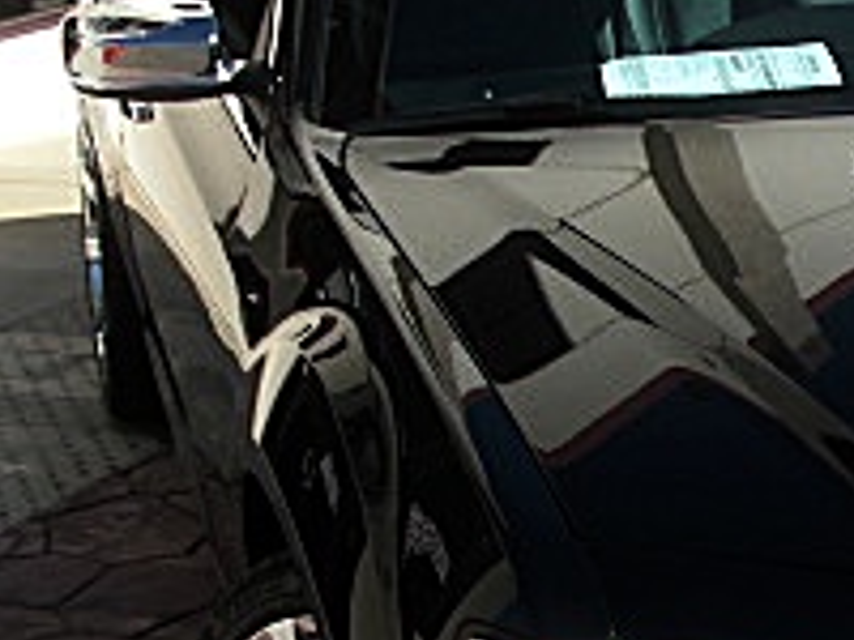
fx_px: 2837
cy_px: 474
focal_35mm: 115
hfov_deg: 16.6
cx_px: 948
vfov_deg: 12.8
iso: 50
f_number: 2.8
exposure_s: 1/500
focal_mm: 6.3
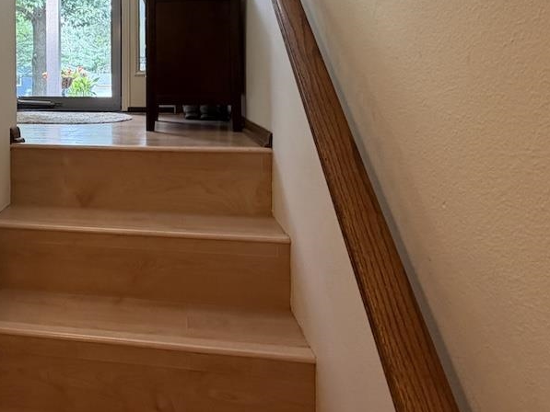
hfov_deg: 55.1
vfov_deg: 44.3
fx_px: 477
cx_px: 98
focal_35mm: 30
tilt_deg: -1.1
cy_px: 77
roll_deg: +0.2
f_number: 2.2
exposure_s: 1/60
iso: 200
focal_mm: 2.22
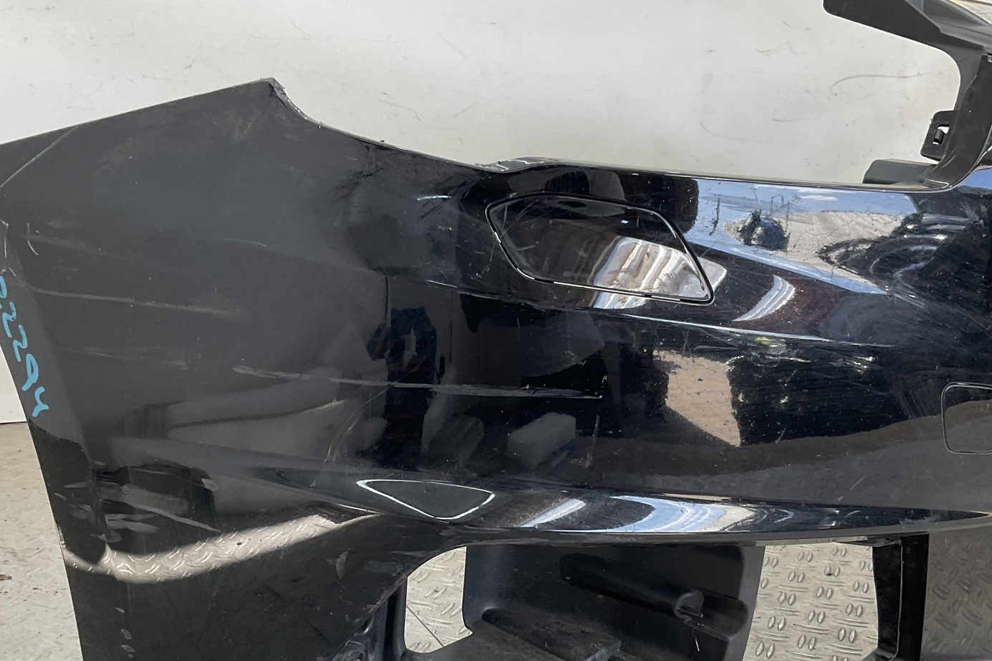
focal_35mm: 44
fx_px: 1212
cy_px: 465
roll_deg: -3.2
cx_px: 516
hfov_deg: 44.5
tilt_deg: -19.0
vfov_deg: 30.2
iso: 20
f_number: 1.8
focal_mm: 3
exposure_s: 1/100
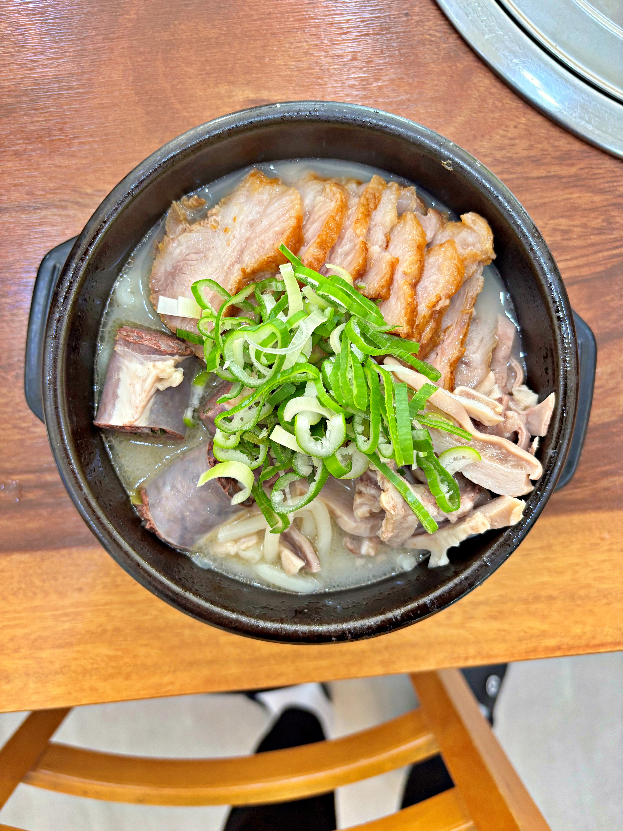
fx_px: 624
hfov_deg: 53.1
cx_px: 312
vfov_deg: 67.3
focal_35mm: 26
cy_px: 416
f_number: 1.6
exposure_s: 1/60
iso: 125
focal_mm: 5.96
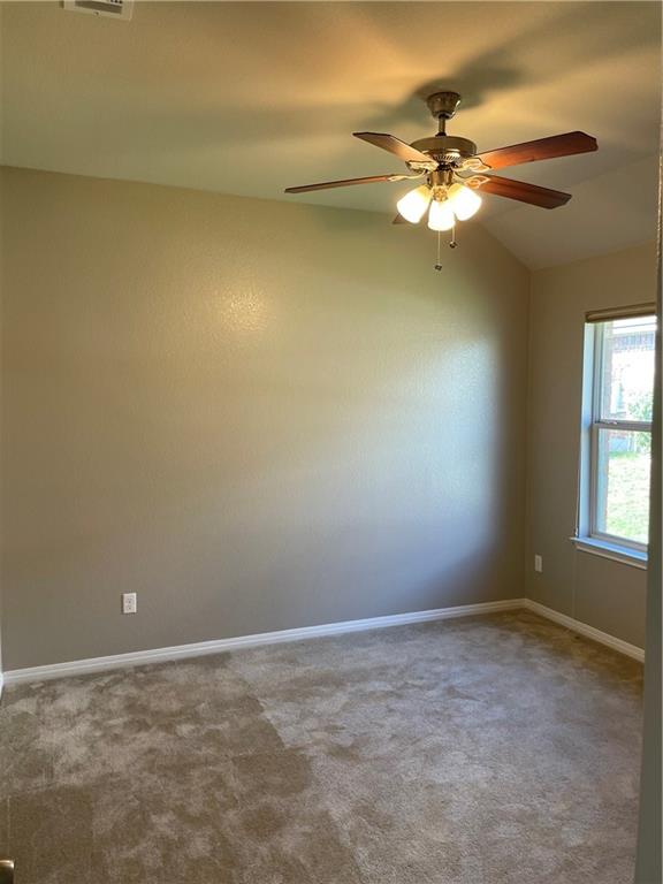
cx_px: 332
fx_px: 664
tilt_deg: -2.3
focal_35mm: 26
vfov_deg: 67.3
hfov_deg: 53.1
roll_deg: +0.7
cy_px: 442
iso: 125
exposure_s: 1/120
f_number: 1.6
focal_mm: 4.2
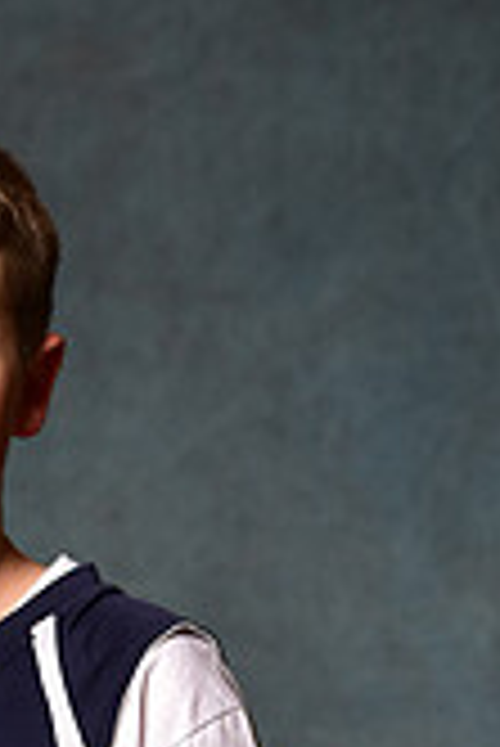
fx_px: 5093
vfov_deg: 8.3
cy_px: 932
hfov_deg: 5.6
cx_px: -169
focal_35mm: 245
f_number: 5
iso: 100
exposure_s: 1/200
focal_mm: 70
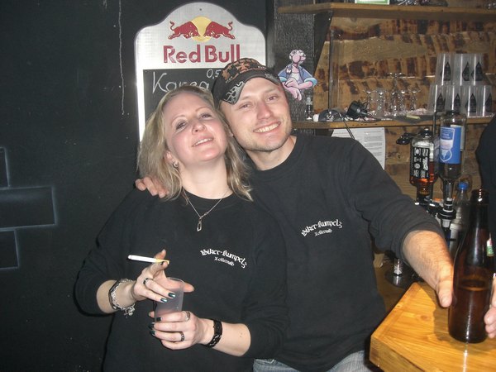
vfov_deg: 37.7
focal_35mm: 38
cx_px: 248
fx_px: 544
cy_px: 186
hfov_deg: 49.0
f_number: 2.7
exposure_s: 1/60
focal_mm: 6.2
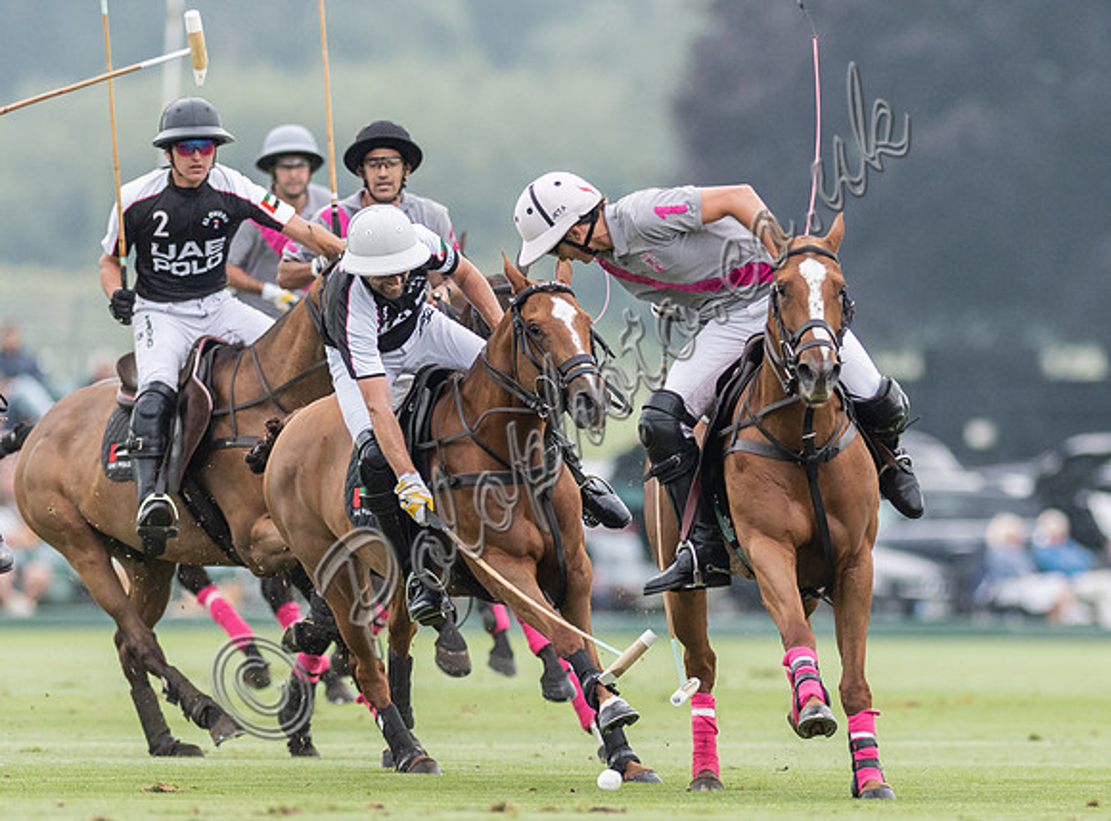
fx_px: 20296
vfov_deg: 2.3
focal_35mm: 636
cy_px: 541
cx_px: 761
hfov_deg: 3.1
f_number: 2.8
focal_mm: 300
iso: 640
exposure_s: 1/2500
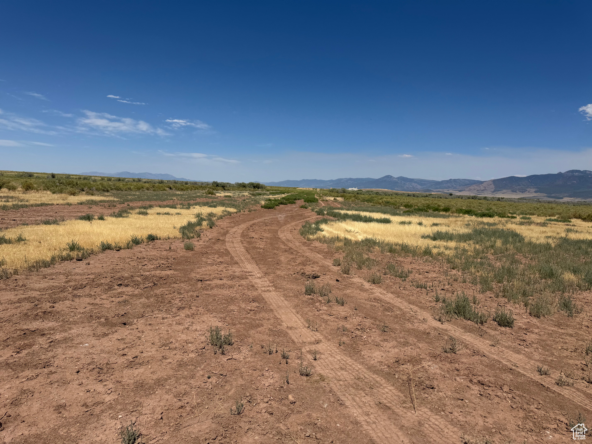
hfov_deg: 71.6
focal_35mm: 24
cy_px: 222
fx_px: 410
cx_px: 296
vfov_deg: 56.8
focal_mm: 6.76
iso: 80
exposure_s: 1/9009
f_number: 1.78
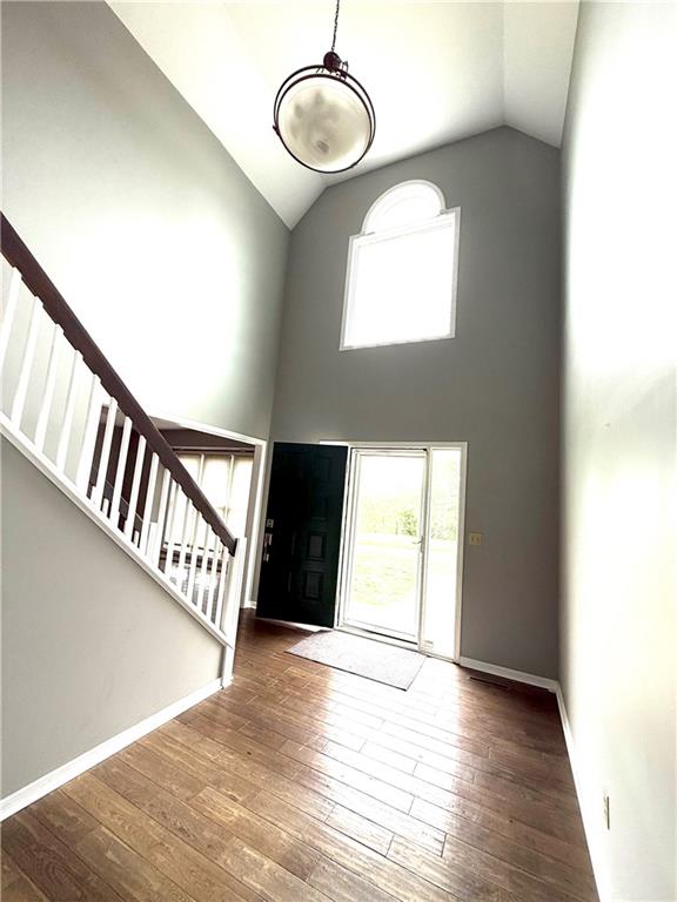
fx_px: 365
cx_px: 338
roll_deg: -5.6
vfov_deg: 102.1
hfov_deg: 85.7
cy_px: 451
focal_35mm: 14
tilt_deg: +8.9
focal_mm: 2.22
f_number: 2.2
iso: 50
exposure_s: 1/214
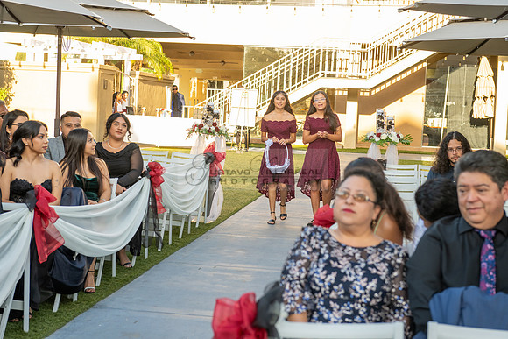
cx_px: 254
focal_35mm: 70
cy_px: 170
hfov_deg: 28.8
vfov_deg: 19.5
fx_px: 988
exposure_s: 1/320
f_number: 5.6
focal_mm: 70
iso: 500
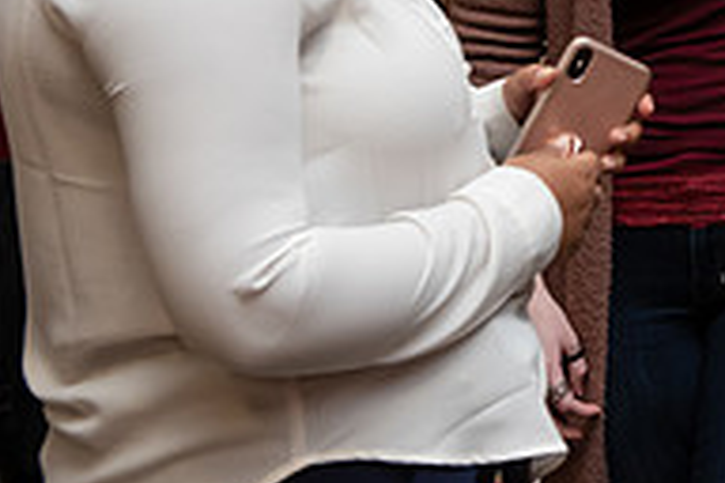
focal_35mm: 145
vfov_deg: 9.3
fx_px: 2920
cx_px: 967
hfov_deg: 13.6
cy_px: -183
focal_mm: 48
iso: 1600
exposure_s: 1/200
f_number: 5.6
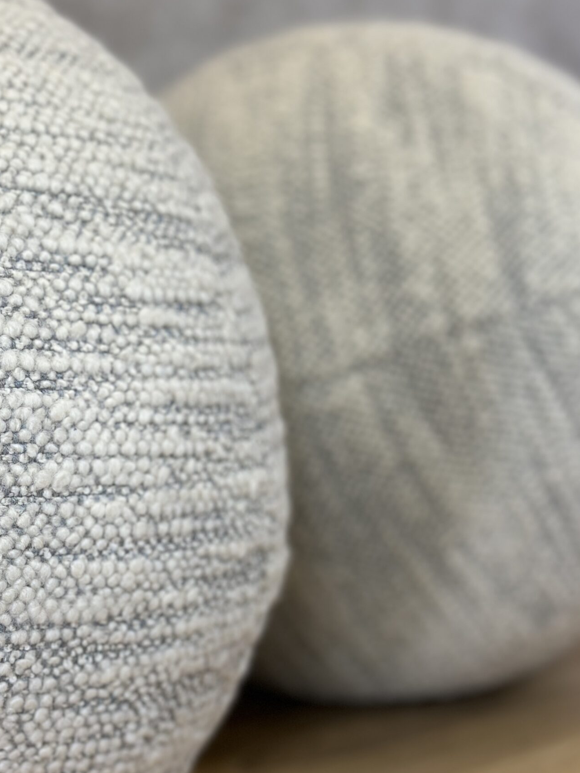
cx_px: 302
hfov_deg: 20.4
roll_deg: +0.1
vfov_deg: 27.0
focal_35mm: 72
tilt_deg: -8.8
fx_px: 1609
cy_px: 416
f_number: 1.78
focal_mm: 6.86
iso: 80
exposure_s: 1/241
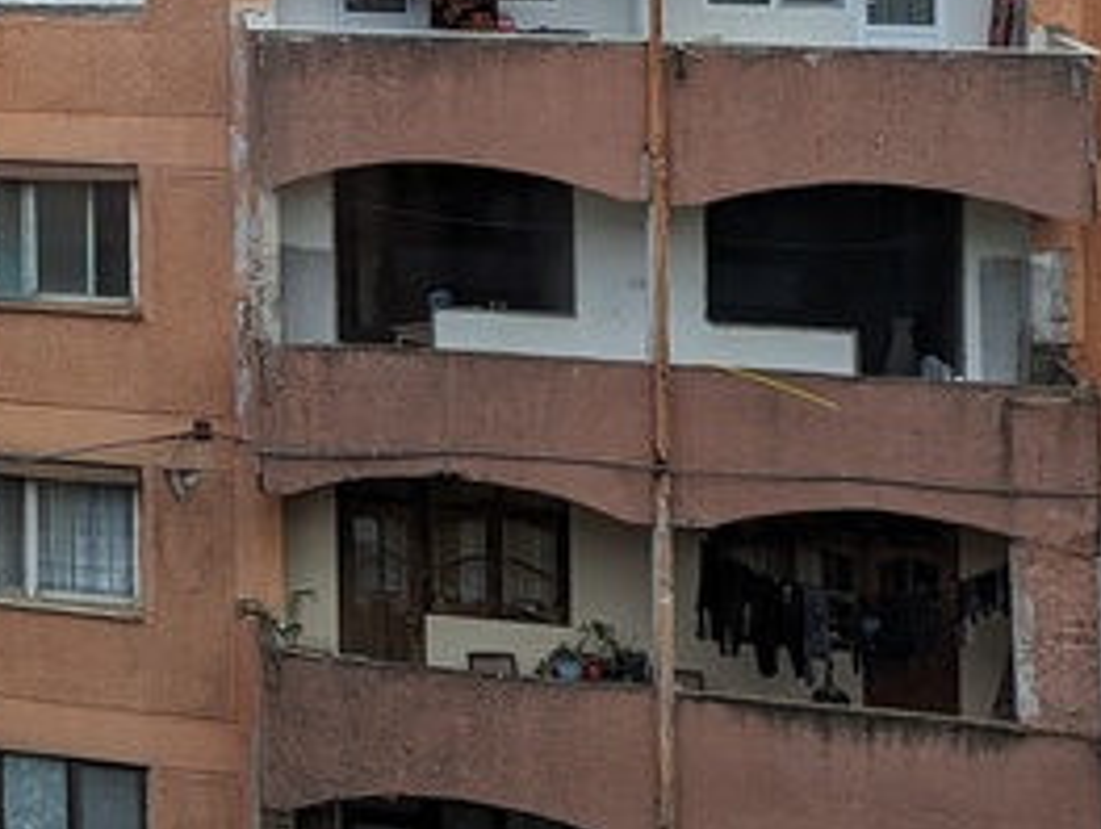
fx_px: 3089
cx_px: -1053
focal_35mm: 97
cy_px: -234
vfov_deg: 14.7
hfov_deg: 16.1
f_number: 1.85
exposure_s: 1/121
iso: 53
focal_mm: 6.81
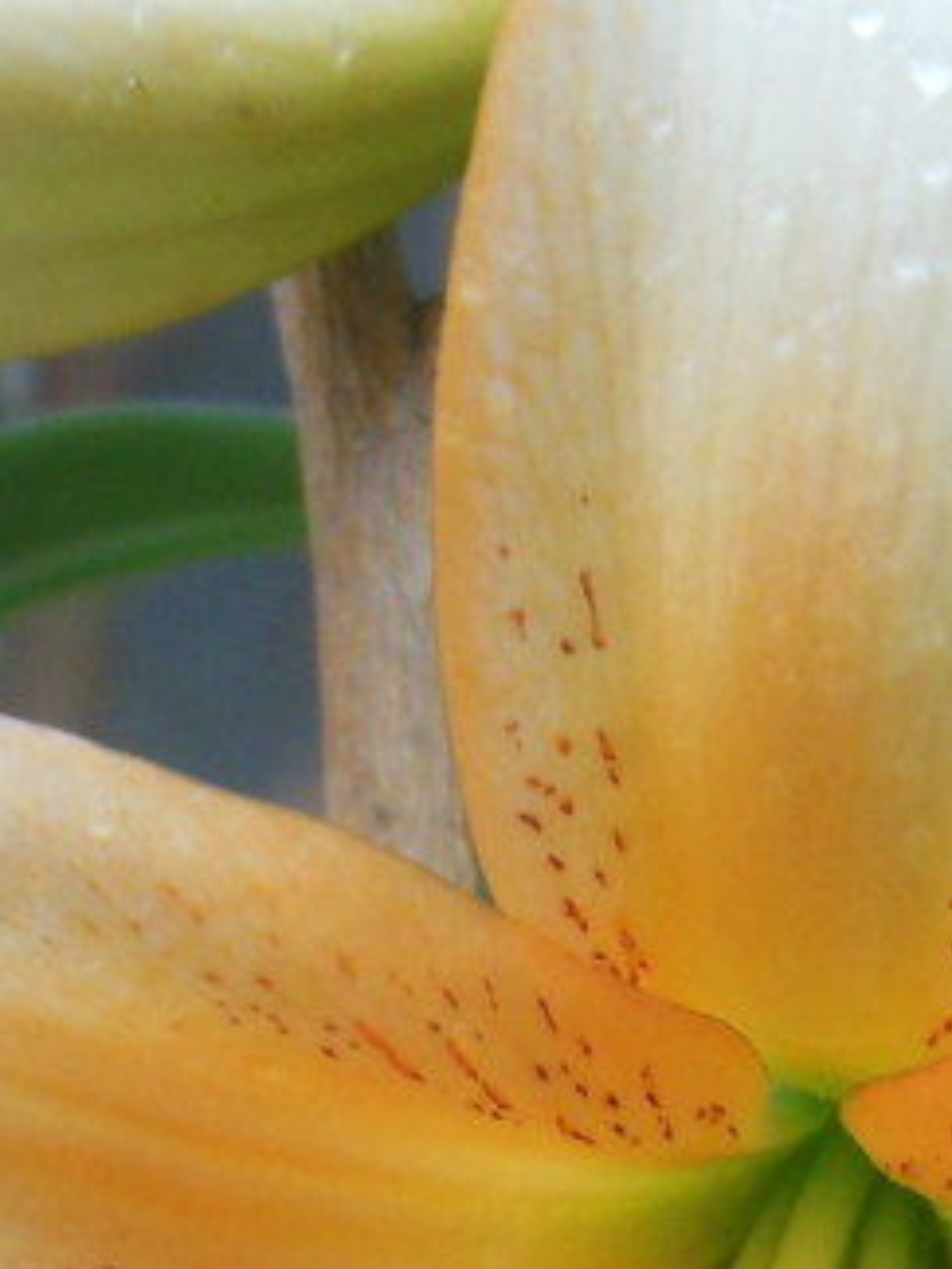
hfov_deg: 18.5
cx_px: 752
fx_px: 2897
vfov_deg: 23.1
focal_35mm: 79
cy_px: 1441
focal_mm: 4.5
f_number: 3.2
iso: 400
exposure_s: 1/80
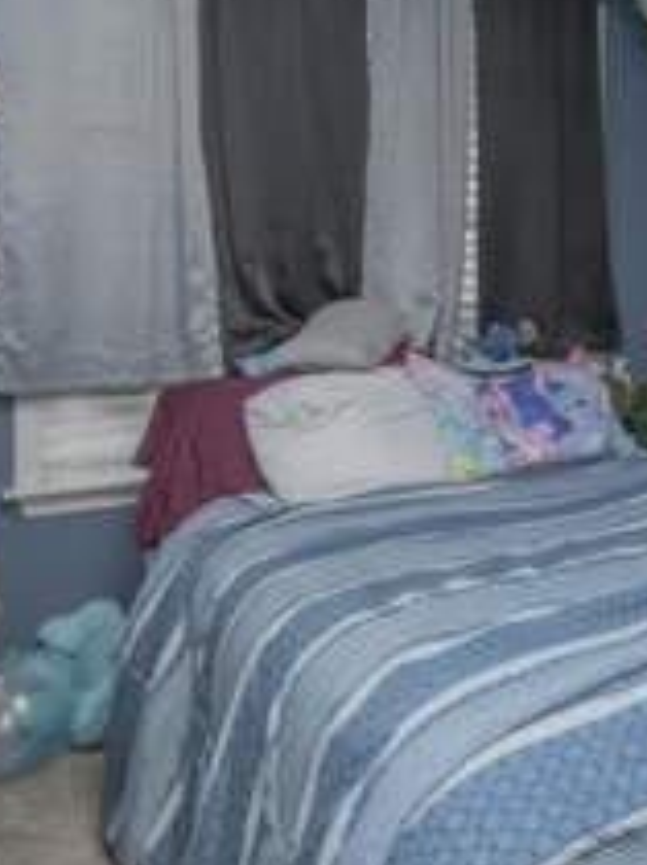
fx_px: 824
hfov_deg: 41.4
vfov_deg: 54.4
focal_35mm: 33
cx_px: 499
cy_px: 295
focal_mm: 10
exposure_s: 1/125
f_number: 10
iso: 800
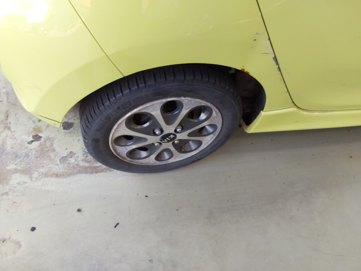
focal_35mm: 28
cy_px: 136
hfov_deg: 63.4
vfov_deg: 49.7
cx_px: 180
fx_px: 292
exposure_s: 1/120
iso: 64
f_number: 1.9
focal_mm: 2.91
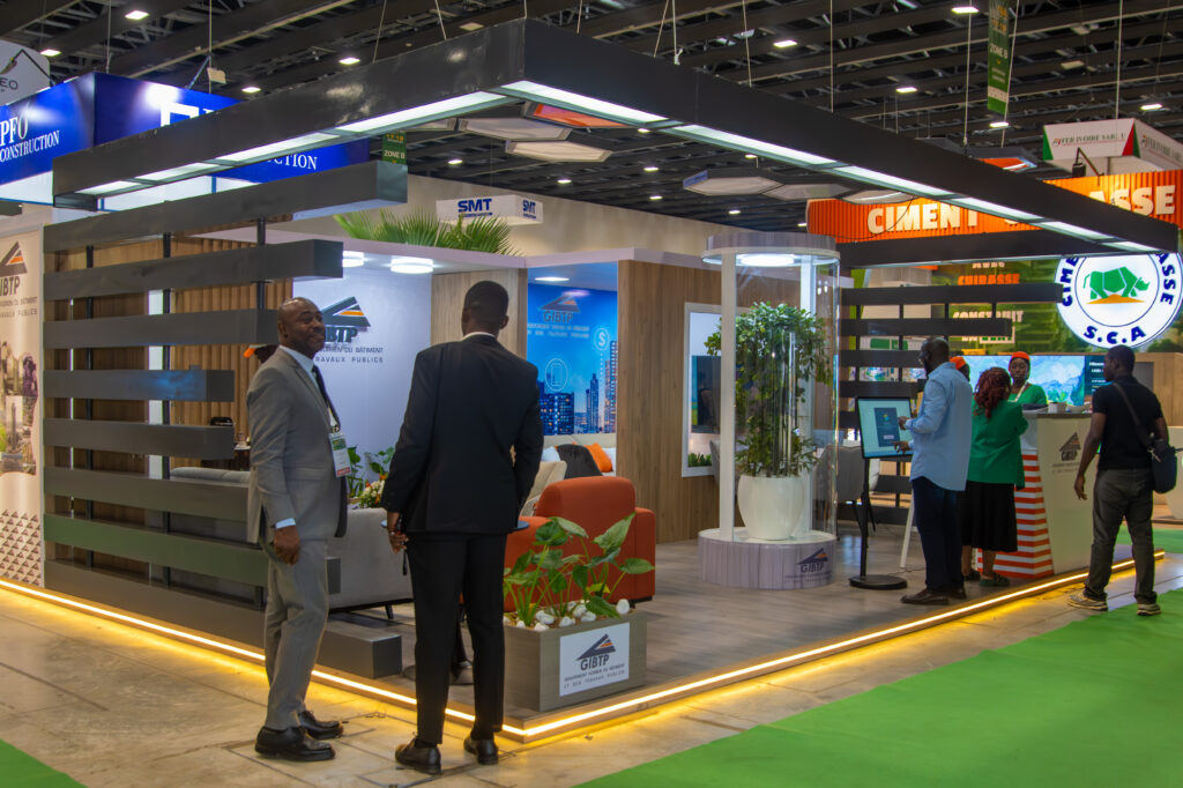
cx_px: 592
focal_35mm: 36
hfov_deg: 53.1
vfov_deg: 36.8
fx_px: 1183
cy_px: 394
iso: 1250
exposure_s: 1/200
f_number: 4
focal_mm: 24
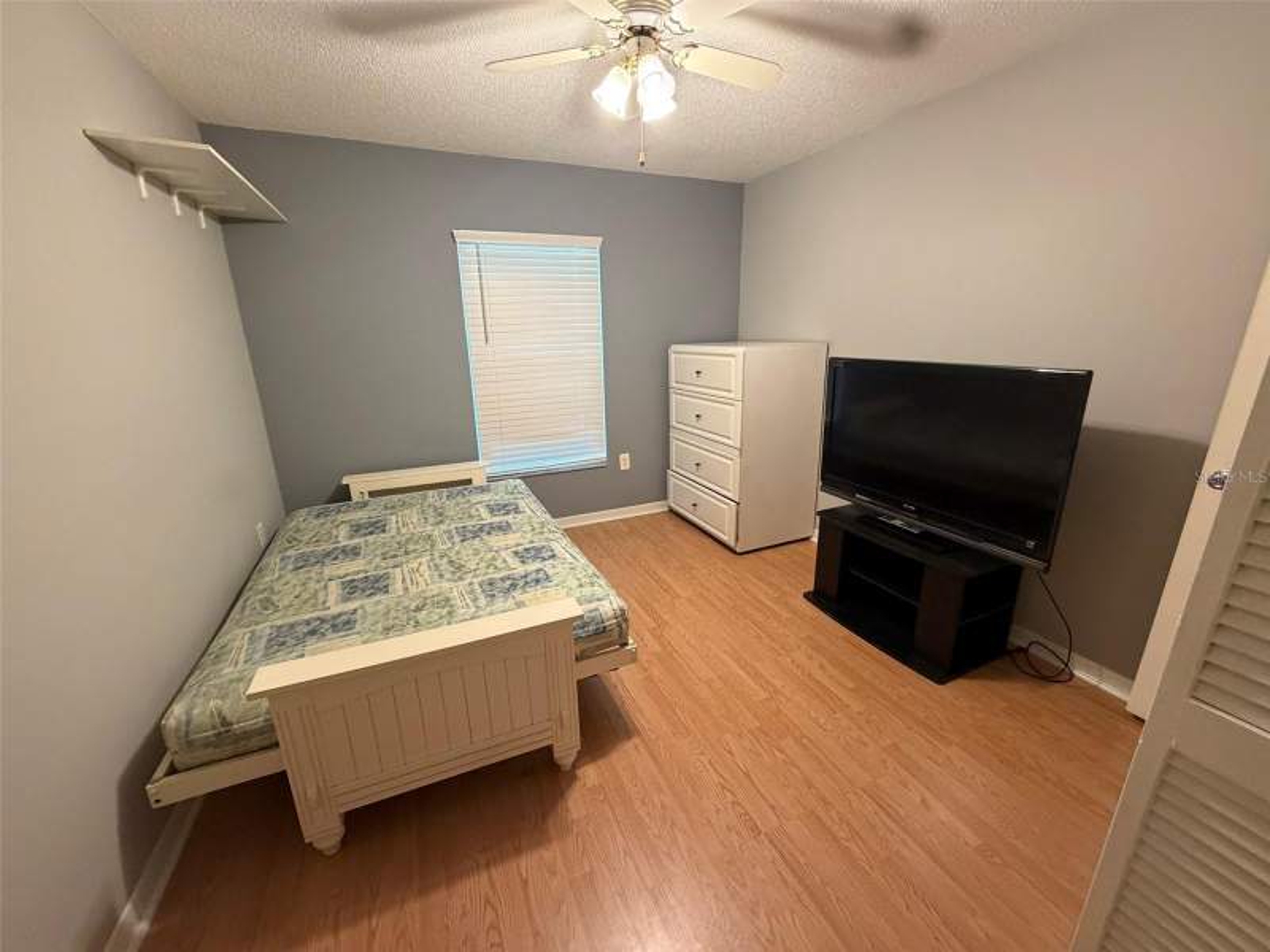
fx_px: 514
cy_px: 476
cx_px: 635
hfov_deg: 102.1
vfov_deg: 85.7
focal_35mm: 14
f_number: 2.2
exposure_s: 1/60
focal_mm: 2.22
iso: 400
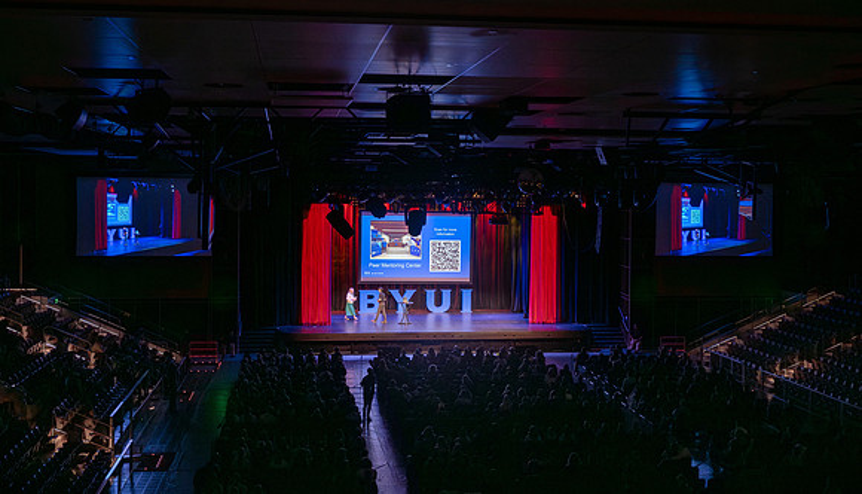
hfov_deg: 47.9
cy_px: 192
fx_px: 971
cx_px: 410
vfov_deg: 28.4
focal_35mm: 42
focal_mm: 38
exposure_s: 1/160
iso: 1000
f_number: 4
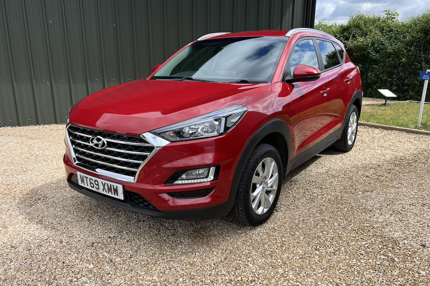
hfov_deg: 65.5
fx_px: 334
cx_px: 216
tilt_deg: -15.0
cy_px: 147
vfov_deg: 46.4
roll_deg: +0.9
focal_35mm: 28
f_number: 1.5
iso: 50
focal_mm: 5.7
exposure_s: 1/1972
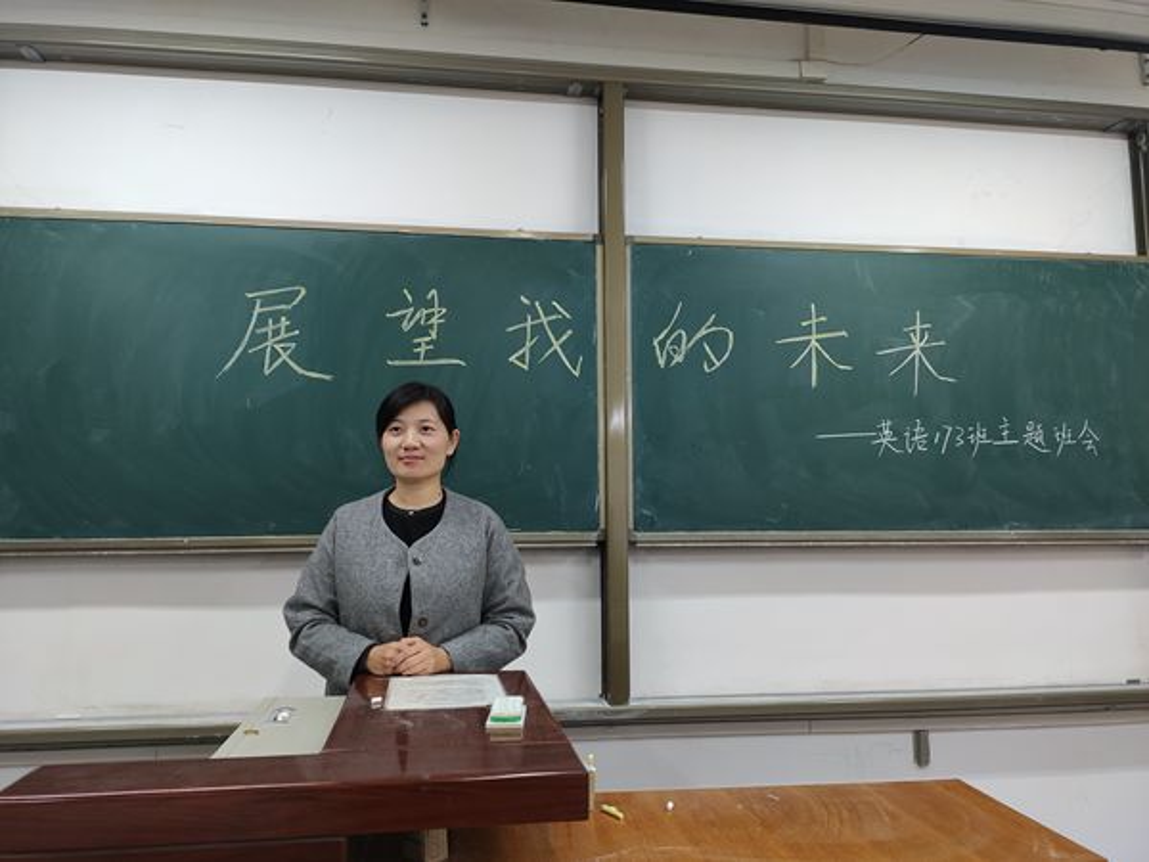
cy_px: 431
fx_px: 863
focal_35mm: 26
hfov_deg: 67.3
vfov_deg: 53.1
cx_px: 574
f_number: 1.75
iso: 322
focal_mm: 4.77
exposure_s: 1/33
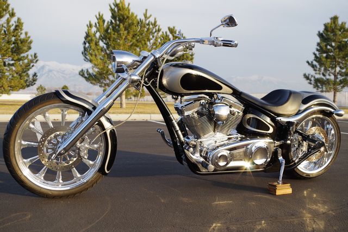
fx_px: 377
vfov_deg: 34.2
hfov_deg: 49.5
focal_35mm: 39
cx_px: 174
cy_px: 116
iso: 200
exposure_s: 1/200
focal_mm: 26.25
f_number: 5
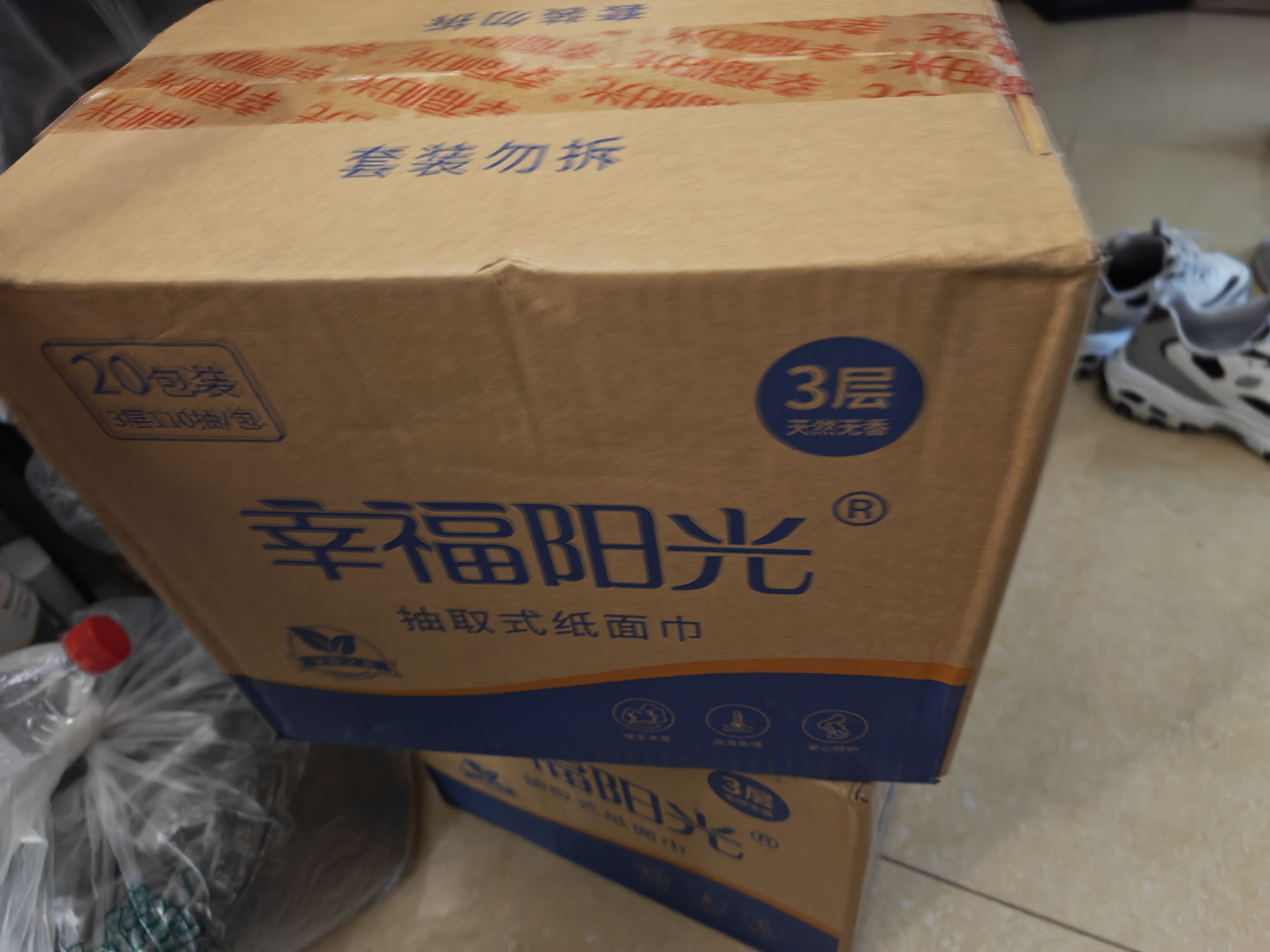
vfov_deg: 56.8
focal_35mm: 24
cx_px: 635
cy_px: 476
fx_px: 881
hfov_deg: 71.6
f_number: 1.9
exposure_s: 1/7
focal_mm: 6.12
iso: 5000
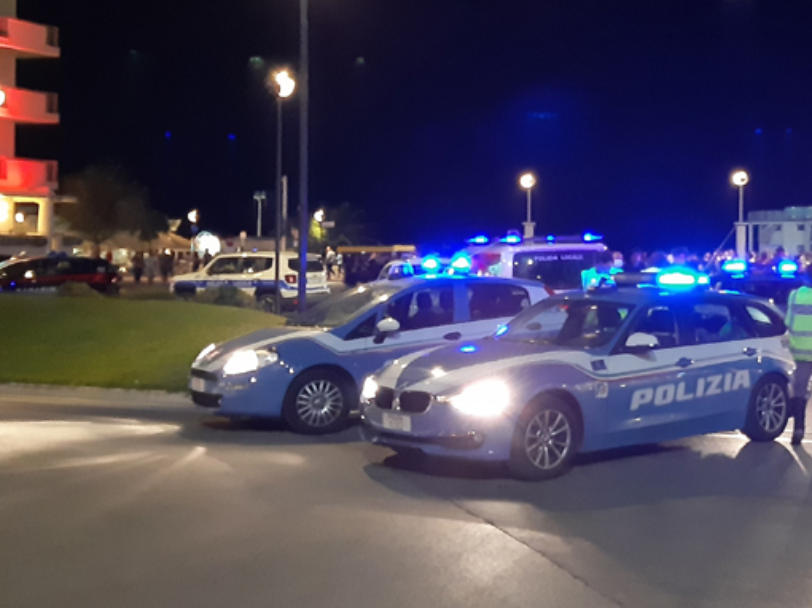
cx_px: 610
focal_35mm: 51
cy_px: 215
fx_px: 1196
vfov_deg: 28.4
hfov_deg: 36.6
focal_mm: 3.92
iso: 640
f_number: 1.7
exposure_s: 1/17
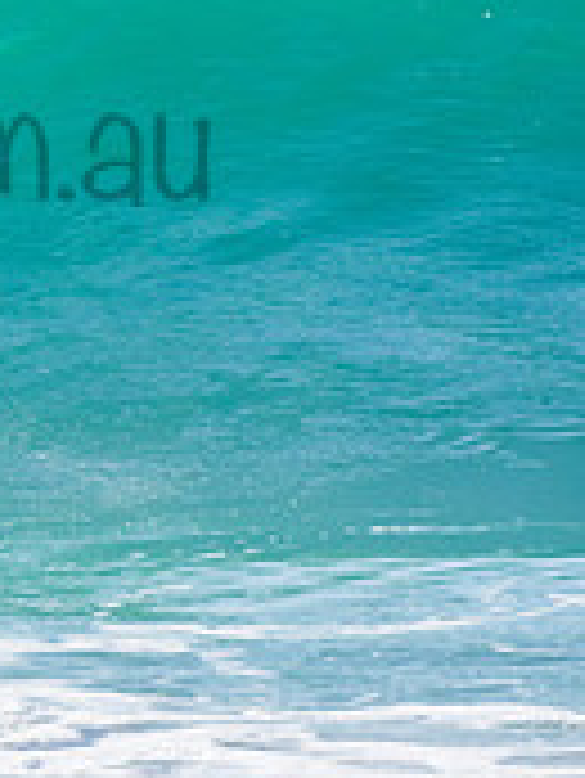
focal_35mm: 1932
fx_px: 43480
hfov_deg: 0.8
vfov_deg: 1.0
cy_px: 97
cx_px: -266
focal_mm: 400
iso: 360
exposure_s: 1/2000
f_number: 5.6
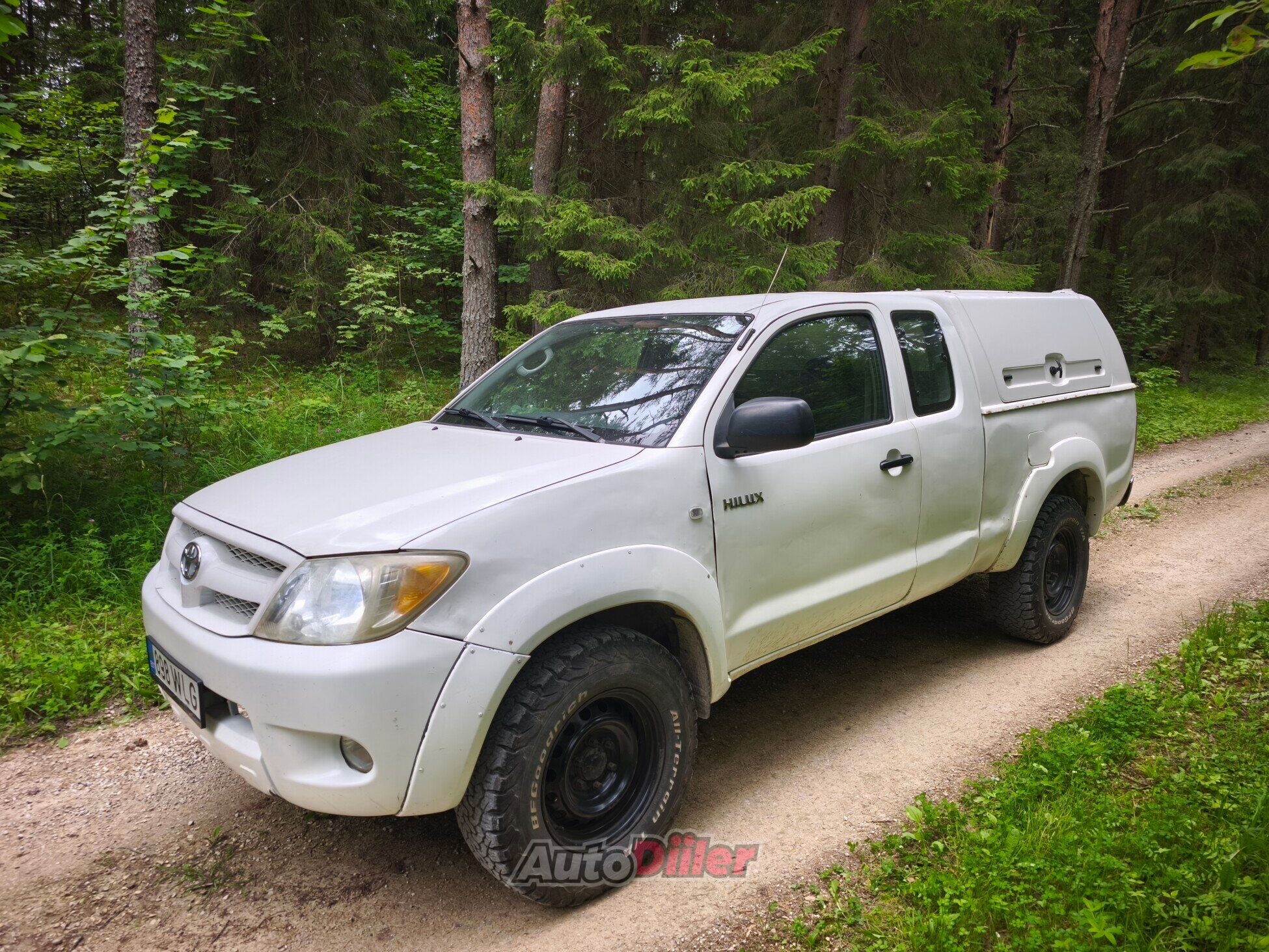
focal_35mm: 23
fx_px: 843
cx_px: 634
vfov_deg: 58.9
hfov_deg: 73.9
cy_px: 476
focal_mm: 6.57
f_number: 1.6
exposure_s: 1/100
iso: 100
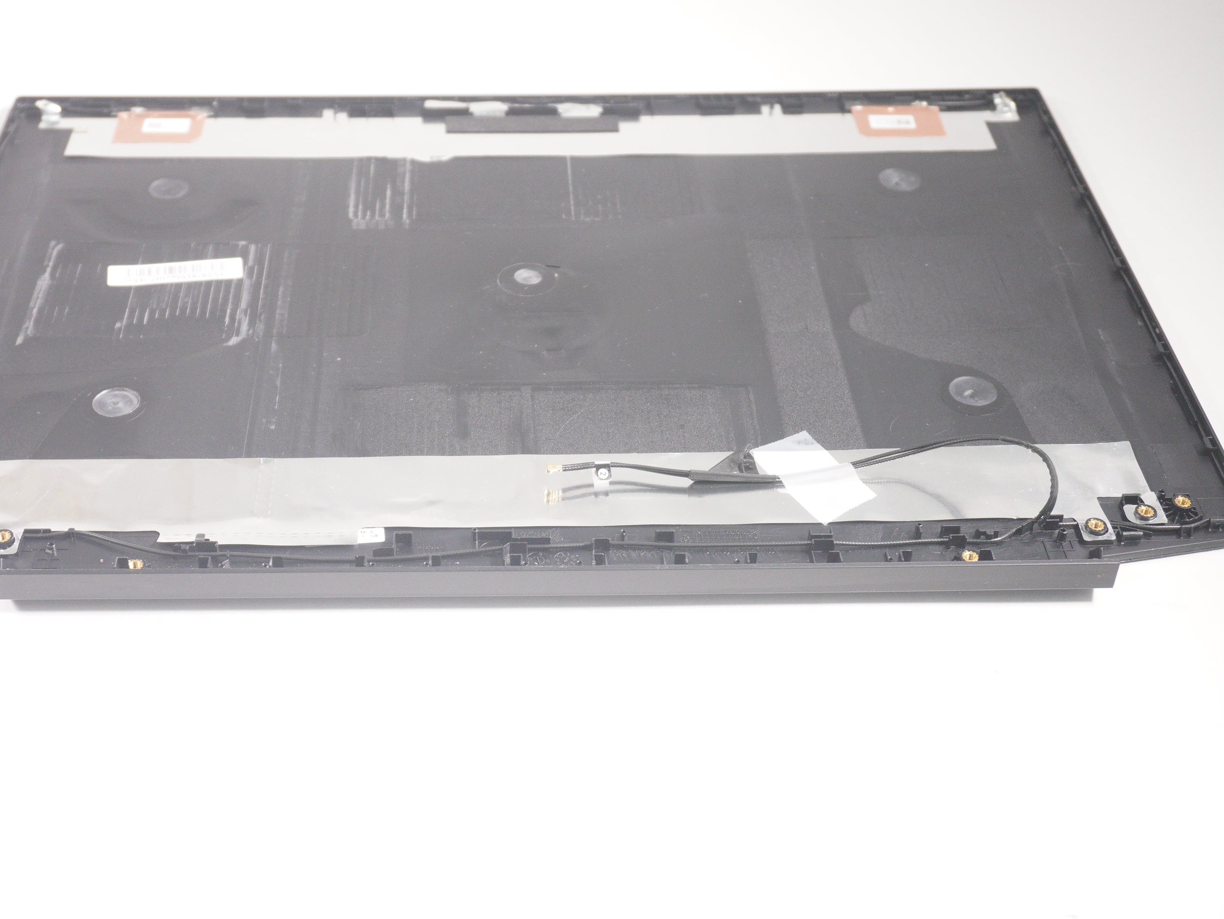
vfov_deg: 30.5
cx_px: 539
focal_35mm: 48
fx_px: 1683
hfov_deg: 39.9
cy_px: 465
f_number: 5.6
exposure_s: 1/160
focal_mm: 27
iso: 1600
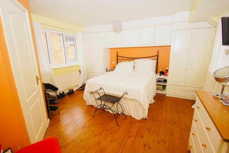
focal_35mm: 16
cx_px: 114
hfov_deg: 95.0
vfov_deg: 72.1
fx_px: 105
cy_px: 76
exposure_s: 1/160
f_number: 4
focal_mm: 11
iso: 200
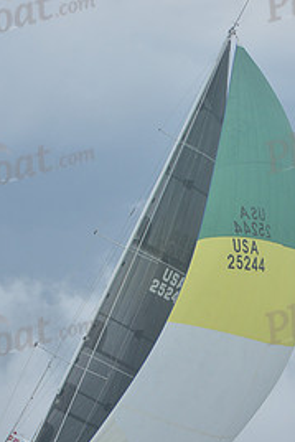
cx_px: 180
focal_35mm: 251
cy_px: 241
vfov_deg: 8.2
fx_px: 3081
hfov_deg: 5.5
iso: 320
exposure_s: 1/800
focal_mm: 116
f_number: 7.1
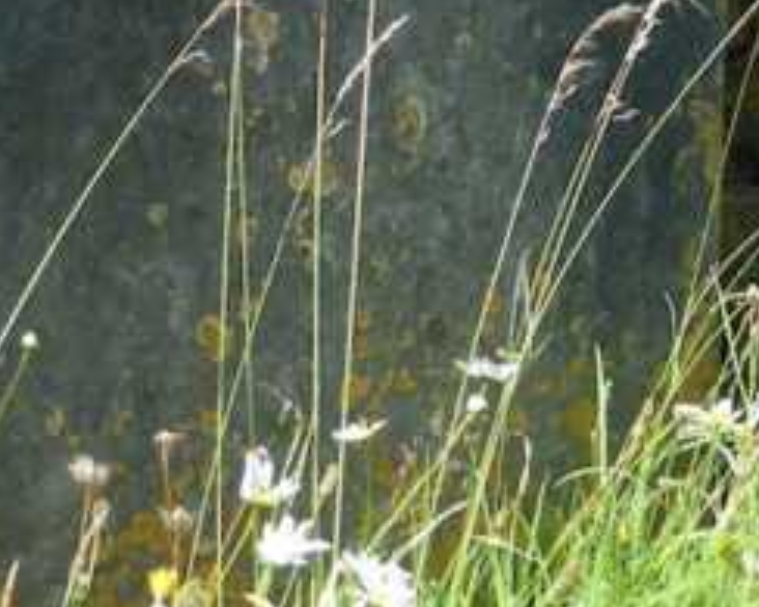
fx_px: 3997
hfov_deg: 10.7
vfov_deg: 8.6
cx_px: 765
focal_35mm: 178
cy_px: 12
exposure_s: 1/500
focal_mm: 10.5
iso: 200
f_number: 3.2
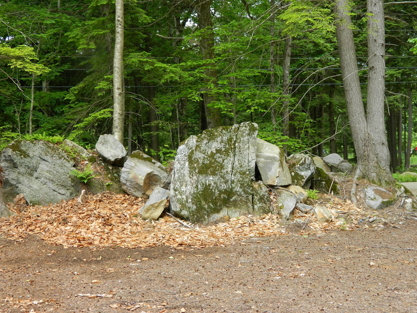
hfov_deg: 33.8
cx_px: 208
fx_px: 687
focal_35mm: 57
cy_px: 156
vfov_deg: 25.7
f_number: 3.8
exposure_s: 1/100
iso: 80
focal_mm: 10.2
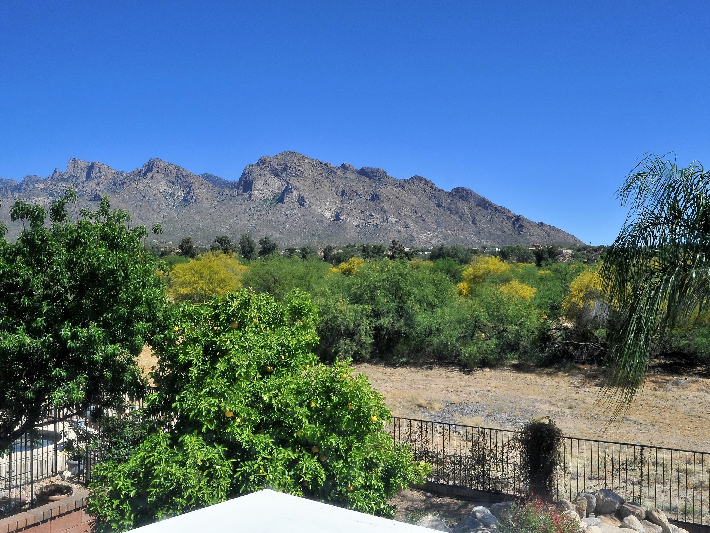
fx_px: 636
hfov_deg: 58.3
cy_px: 267
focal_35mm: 31
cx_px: 326
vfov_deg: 45.4
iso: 1000
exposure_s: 1/320
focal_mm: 28
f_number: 20
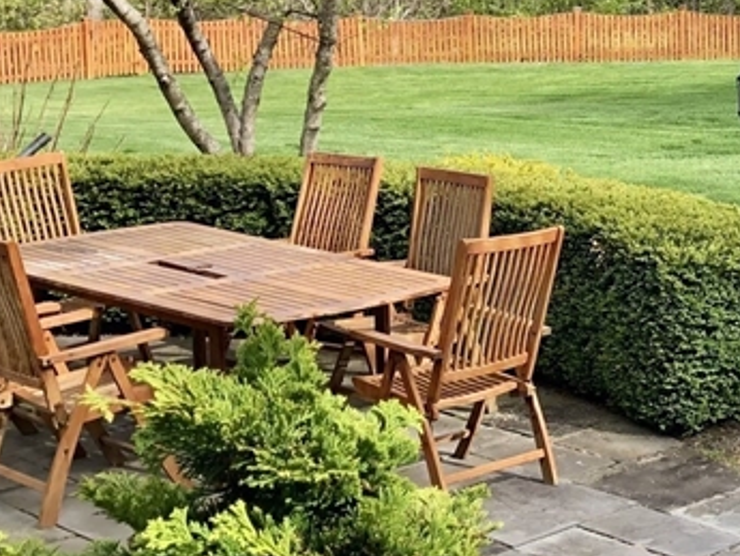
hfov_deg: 21.3
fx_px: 1775
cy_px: 165
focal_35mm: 83
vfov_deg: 17.7
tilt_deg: -9.4
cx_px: 963
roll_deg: +0.8
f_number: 1.8
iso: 20
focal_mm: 3.99
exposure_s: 1/432
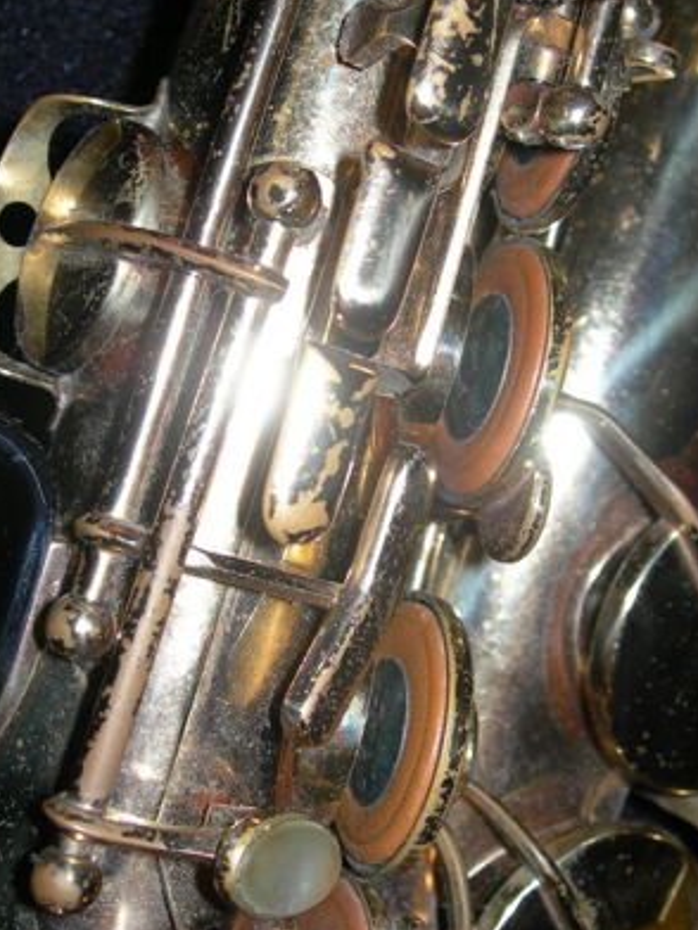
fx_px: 1667
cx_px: 368
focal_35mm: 62
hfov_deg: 23.6
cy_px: 446
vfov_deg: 31.2
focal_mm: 7.8
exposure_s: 1/60.1
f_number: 2.8
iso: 50
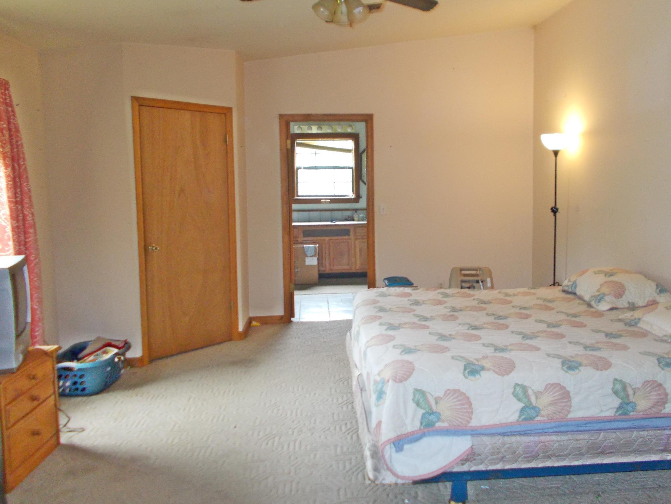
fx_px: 601
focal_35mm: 31
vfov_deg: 45.4
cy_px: 227
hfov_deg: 58.1
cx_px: 389
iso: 280
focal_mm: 4.6
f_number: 3.2
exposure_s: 1/25
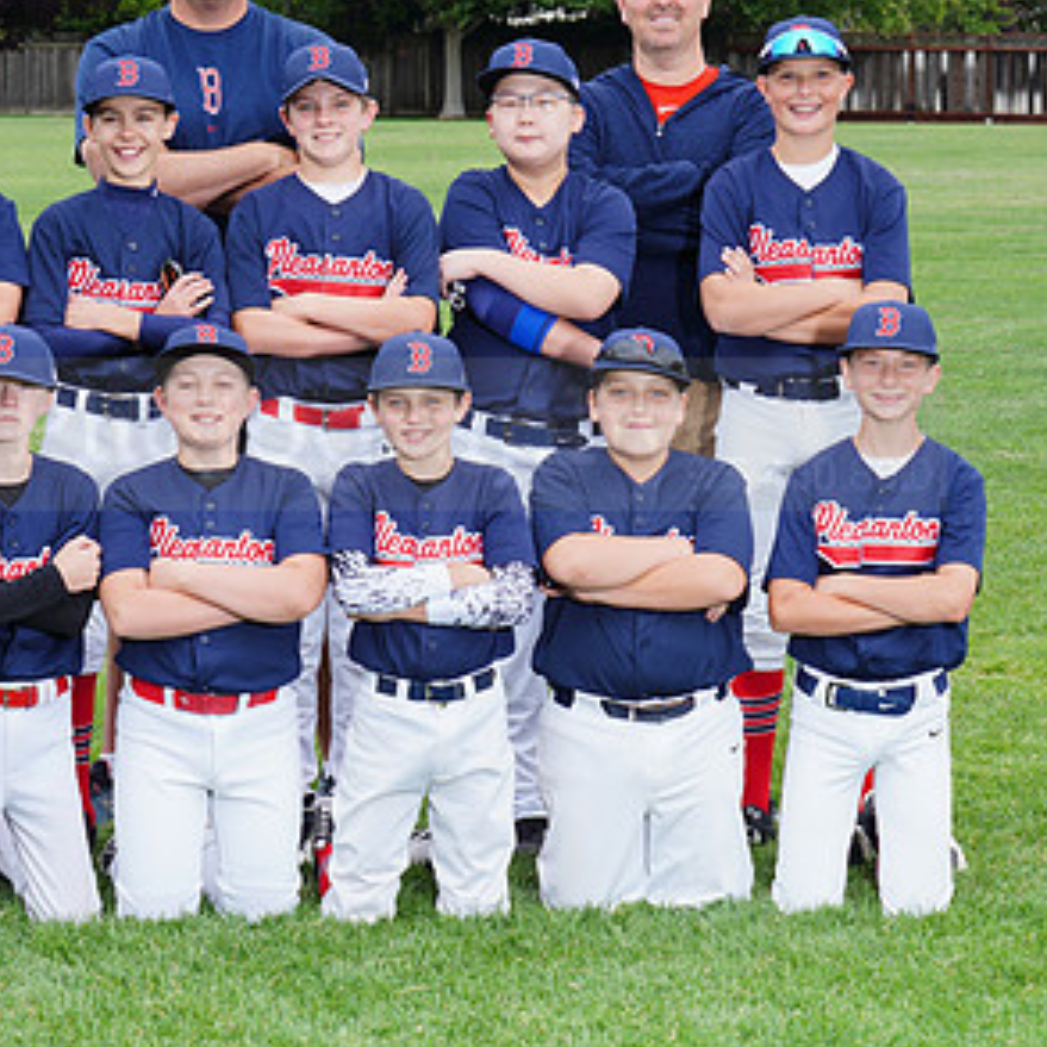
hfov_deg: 14.4
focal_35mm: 121
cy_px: 406
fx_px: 4141
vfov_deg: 14.4
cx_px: 254
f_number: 9
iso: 200
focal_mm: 72
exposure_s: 1/200
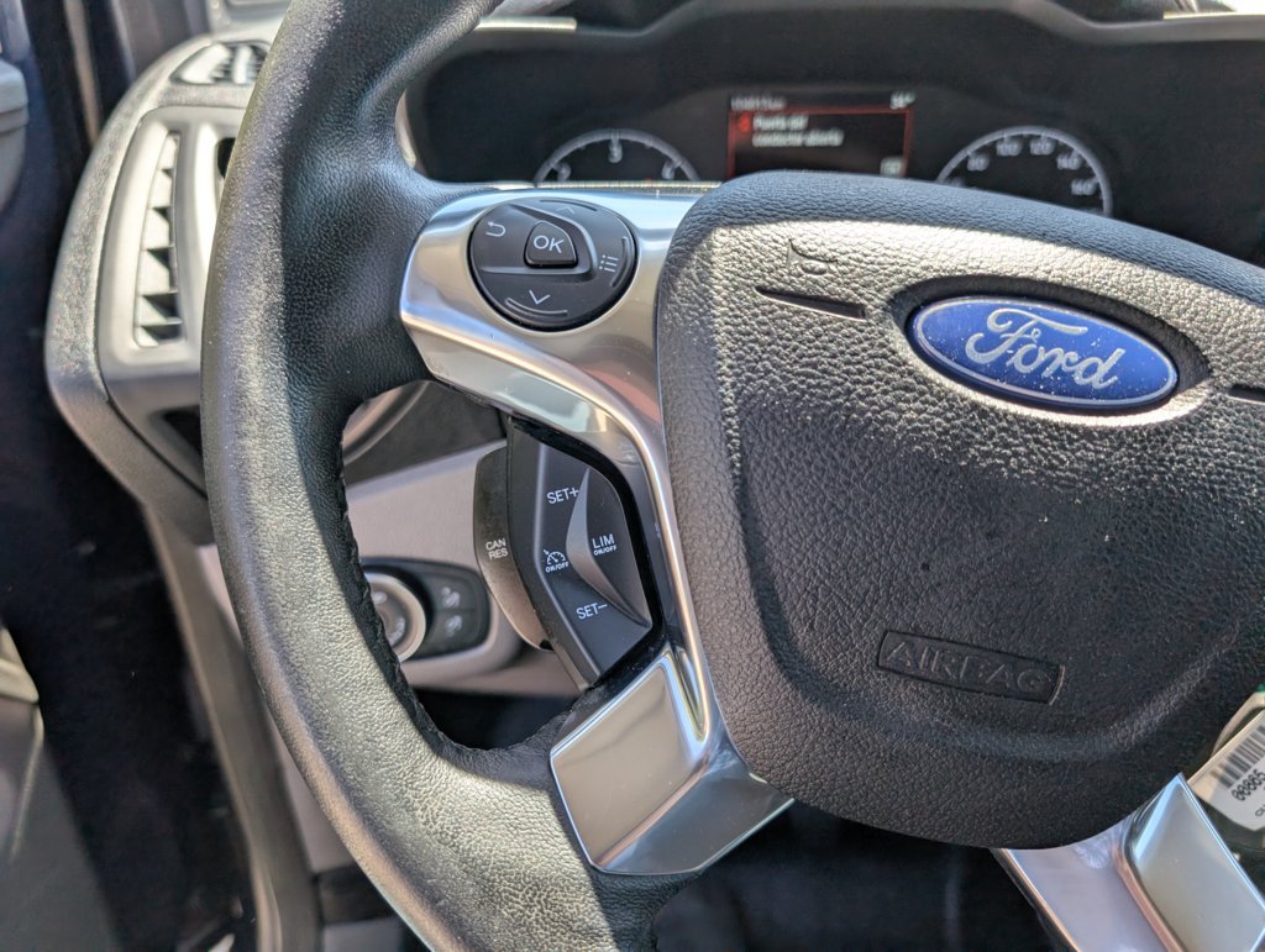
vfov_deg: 56.9
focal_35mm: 24
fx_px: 878
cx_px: 632
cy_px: 476
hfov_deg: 71.5
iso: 22
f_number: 1.68
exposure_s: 1/193
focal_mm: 6.9
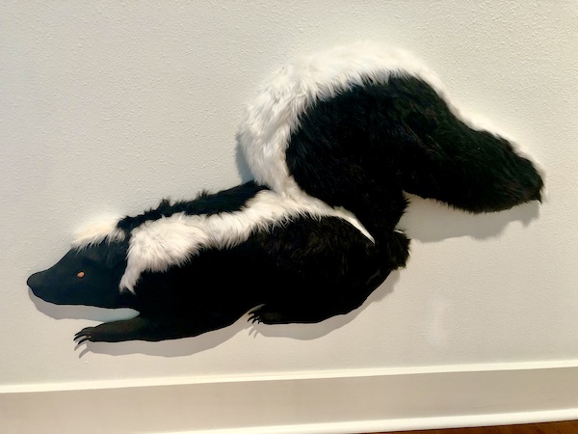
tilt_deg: -19.1
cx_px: 289
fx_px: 468
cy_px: 217
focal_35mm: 28
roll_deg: -1.5
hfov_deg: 63.4
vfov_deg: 49.7
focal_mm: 4
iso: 50
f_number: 1.8
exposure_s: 1/15
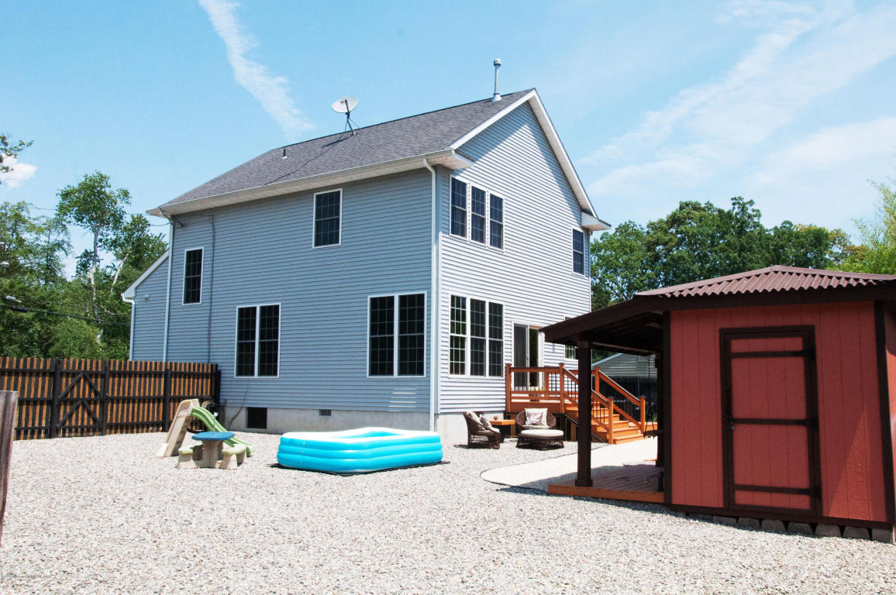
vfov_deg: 41.6
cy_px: 298
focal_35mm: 32
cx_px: 448
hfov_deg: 59.5
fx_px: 783
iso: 2800
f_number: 13
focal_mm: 21
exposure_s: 1/2000
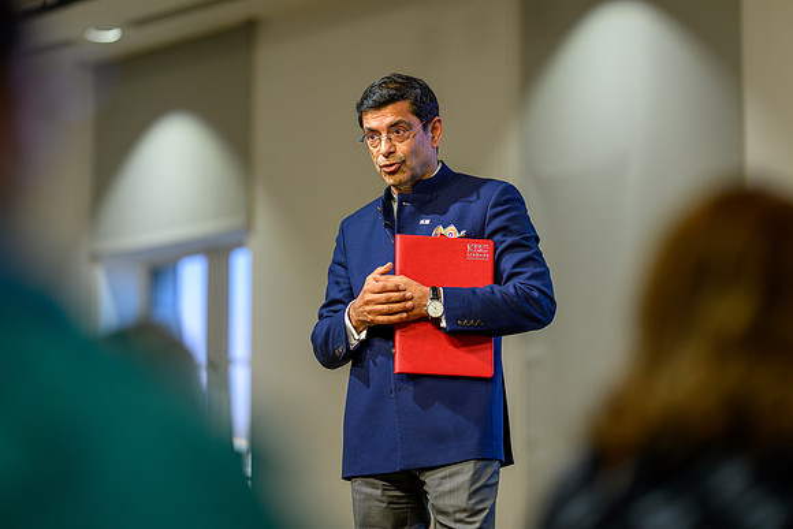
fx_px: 3008
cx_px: 396
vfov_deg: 10.1
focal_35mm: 137
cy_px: 264
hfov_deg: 15.0
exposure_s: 1/125
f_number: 1.8
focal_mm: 135
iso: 125
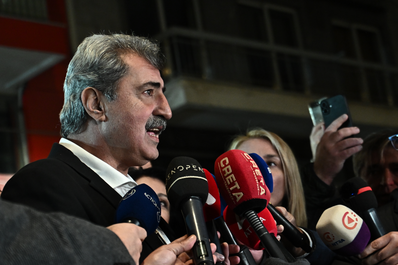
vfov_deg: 16.7
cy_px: 132
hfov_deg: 24.8
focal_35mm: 82
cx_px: 199
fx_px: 906
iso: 3200
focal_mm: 55
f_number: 4
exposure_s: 1/200
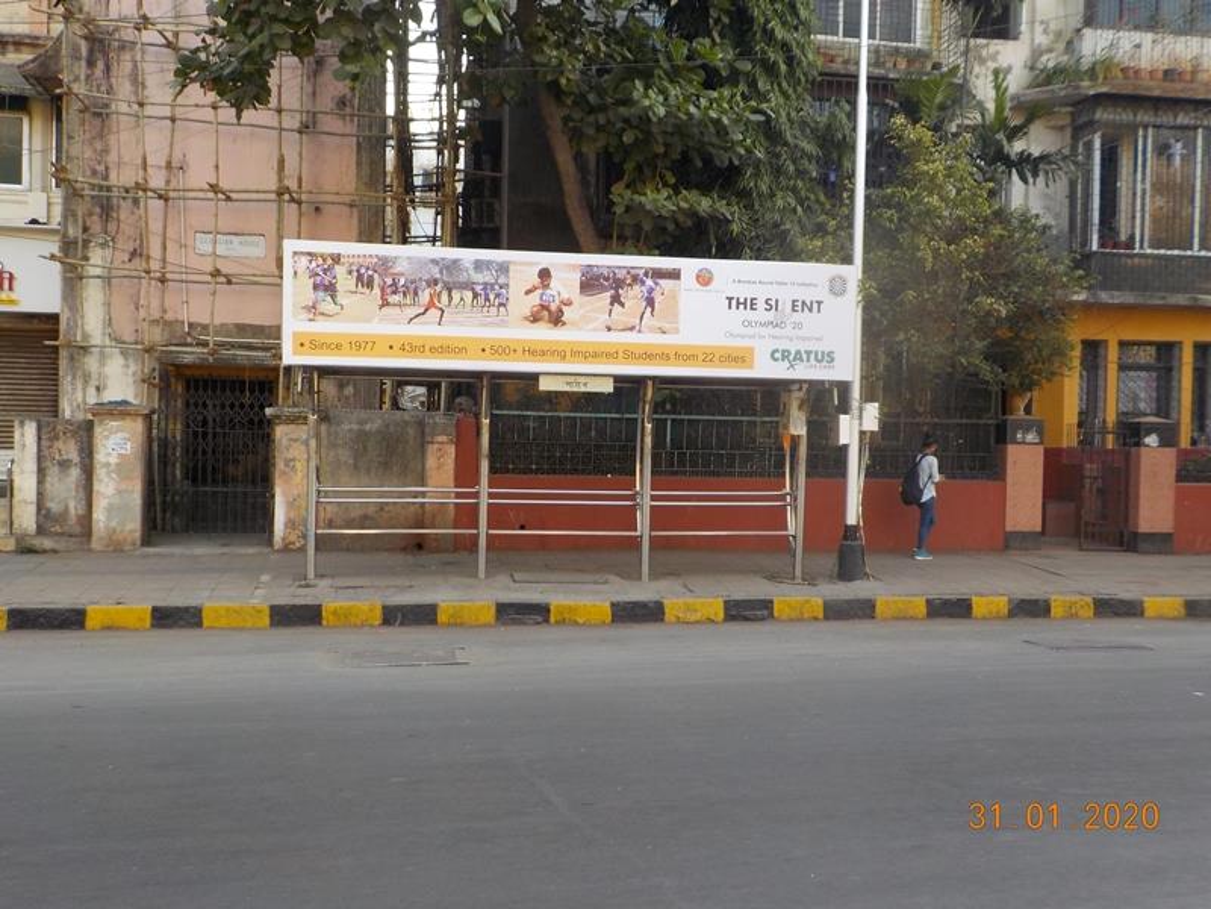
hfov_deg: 60.0
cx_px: 606
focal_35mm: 30
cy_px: 454
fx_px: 1050
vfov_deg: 46.8
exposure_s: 1/125
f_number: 3.3
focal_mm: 4.1
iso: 125
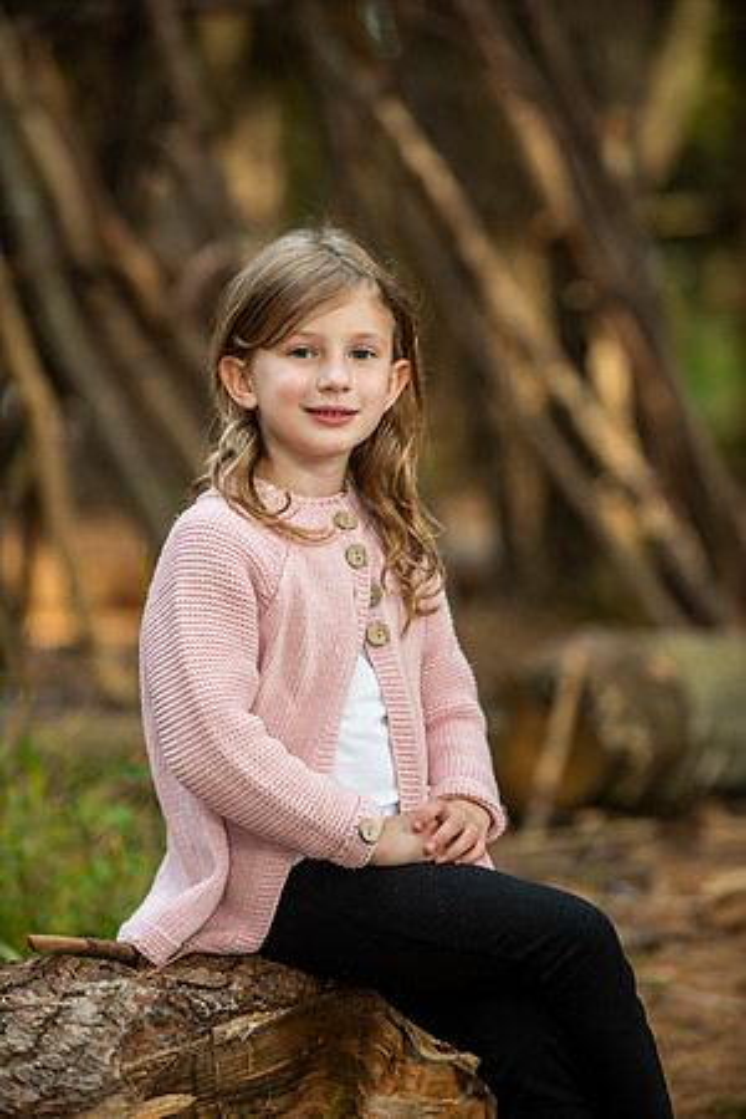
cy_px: 560
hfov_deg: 8.9
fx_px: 4818
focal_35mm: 155
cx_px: 373
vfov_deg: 13.2
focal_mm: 155
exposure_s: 1/60
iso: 250
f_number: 3.5
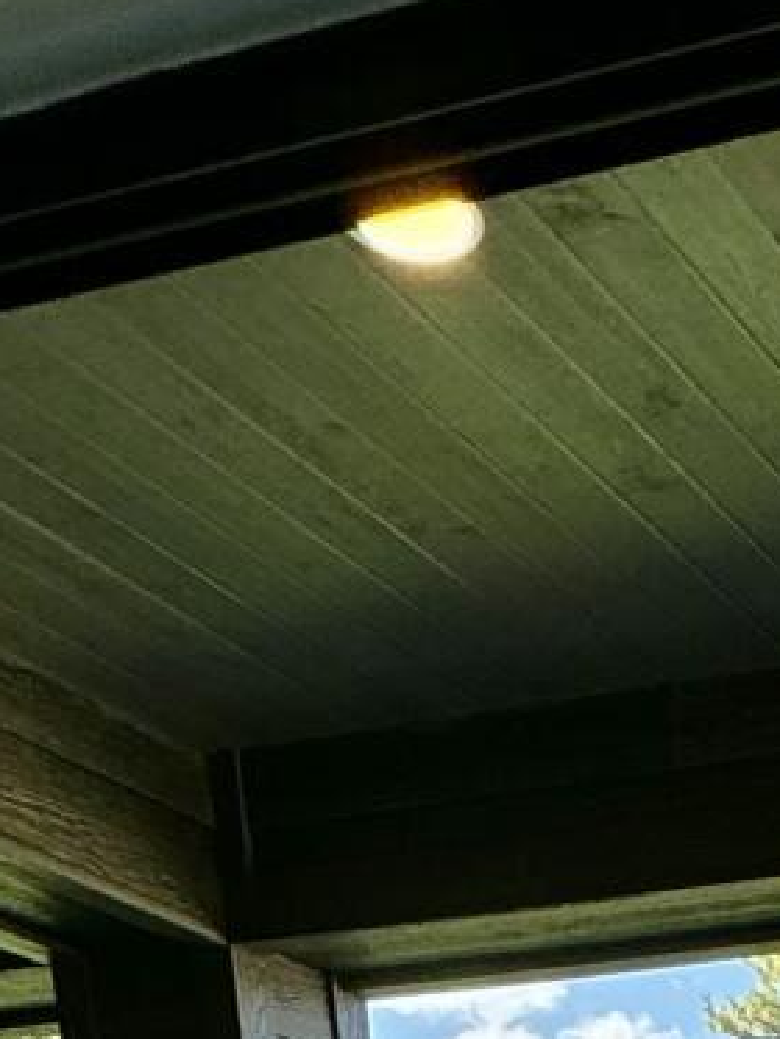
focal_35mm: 75
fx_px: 2252
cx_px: 1081
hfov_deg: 18.0
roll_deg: +1.4
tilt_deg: -19.4
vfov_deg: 15.6
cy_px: 2415
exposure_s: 1/335
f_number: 2.2
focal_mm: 2.22
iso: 40
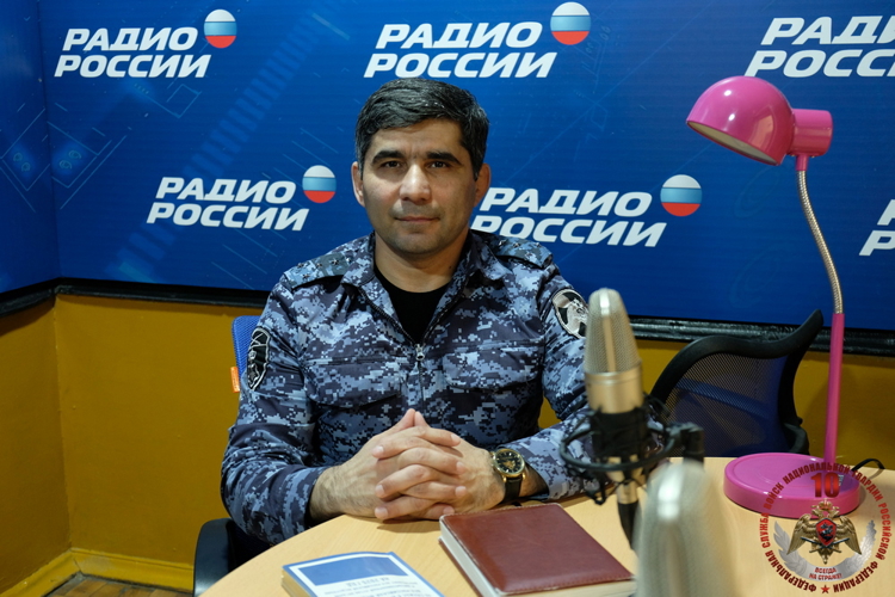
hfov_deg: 46.4
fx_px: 1044
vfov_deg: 31.9
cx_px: 448
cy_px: 298
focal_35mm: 42
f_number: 3.2
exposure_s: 1/26
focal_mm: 27.7
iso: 1250
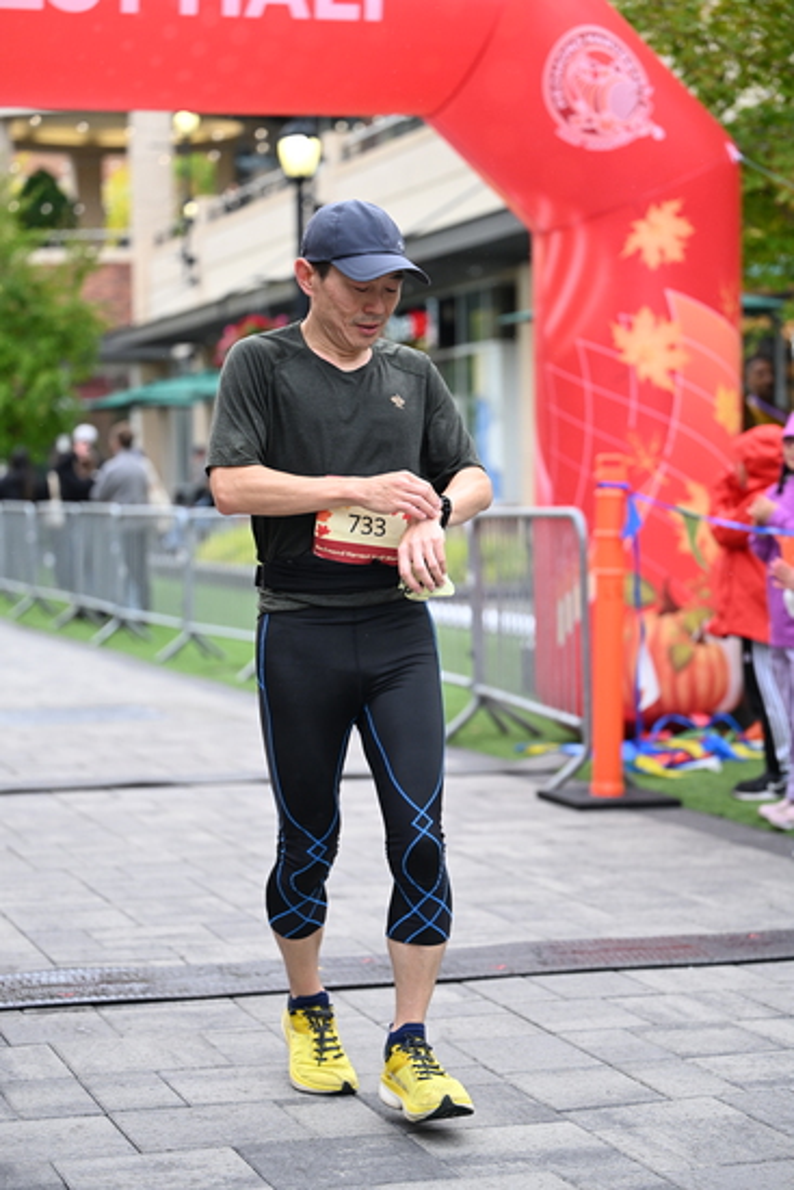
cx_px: 397
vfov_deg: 26.3
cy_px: 595
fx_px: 2546
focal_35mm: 77
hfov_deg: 17.7
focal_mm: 77
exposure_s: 1/1600
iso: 1250
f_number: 2.8
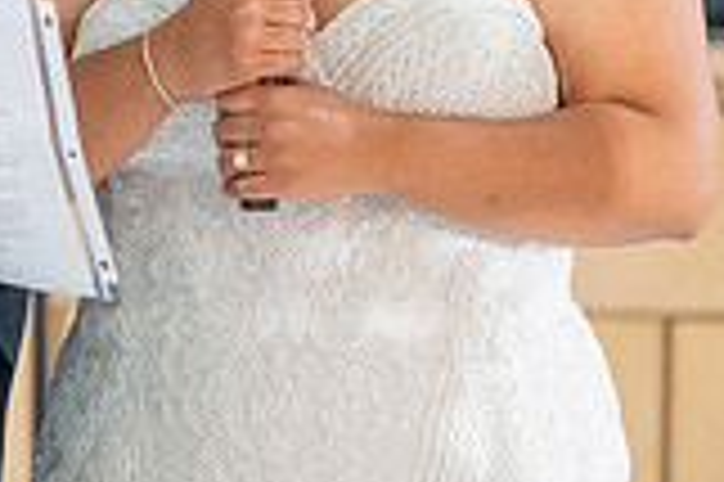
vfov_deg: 2.8
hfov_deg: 4.2
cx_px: -229
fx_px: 9784
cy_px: -88
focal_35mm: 487
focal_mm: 135
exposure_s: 1/200
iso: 1600
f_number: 3.2
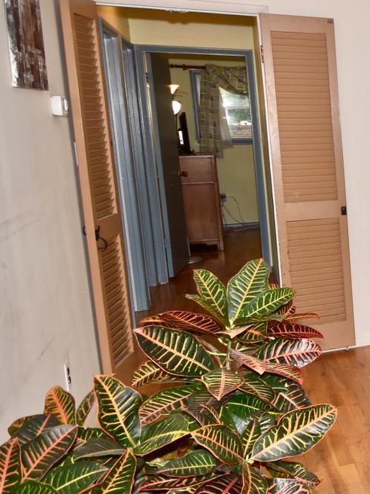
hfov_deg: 21.0
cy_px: 207
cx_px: 676
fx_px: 641
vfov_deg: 41.9
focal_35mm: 45
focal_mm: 10
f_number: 5.6
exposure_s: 1/60
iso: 400
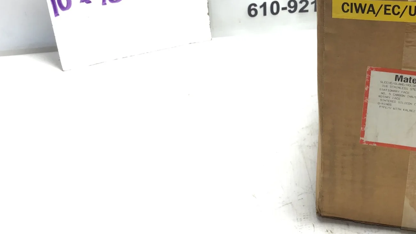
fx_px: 574
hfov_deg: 39.0
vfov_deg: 22.6
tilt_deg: -25.8
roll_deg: +0.0
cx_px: 305
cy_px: 30
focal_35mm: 52
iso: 32
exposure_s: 1/60
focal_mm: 3.3
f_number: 2.4
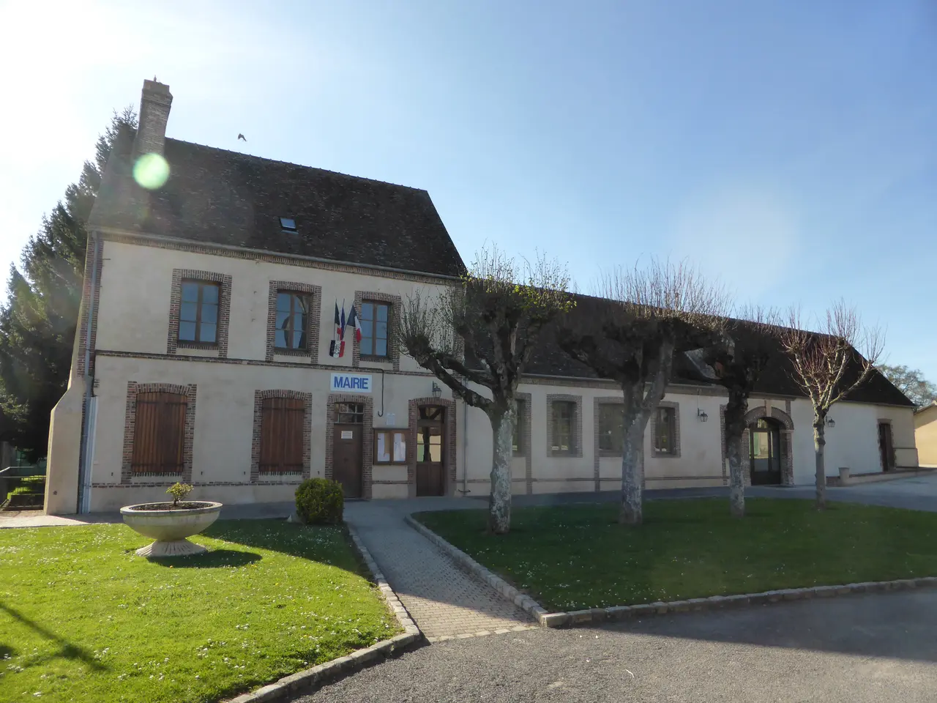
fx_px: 650
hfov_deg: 71.6
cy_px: 352
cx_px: 468
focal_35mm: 24
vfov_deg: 56.8
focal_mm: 4.3
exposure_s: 1/800
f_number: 3.3
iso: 160
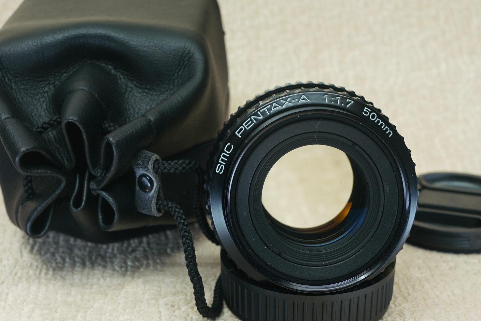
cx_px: 260
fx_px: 935
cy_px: 160
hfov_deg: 28.8
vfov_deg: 19.5
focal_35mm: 70
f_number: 9
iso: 100
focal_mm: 41
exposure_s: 1.3
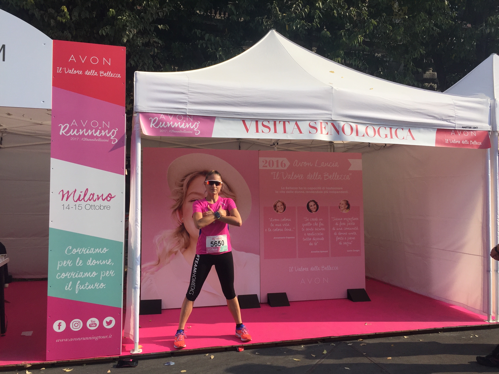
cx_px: 250
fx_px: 418
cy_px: 187
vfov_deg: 48.2
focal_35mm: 29
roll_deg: +0.2
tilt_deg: +0.5
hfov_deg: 61.7
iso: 32
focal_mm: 4.15
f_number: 2.2
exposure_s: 1/2198
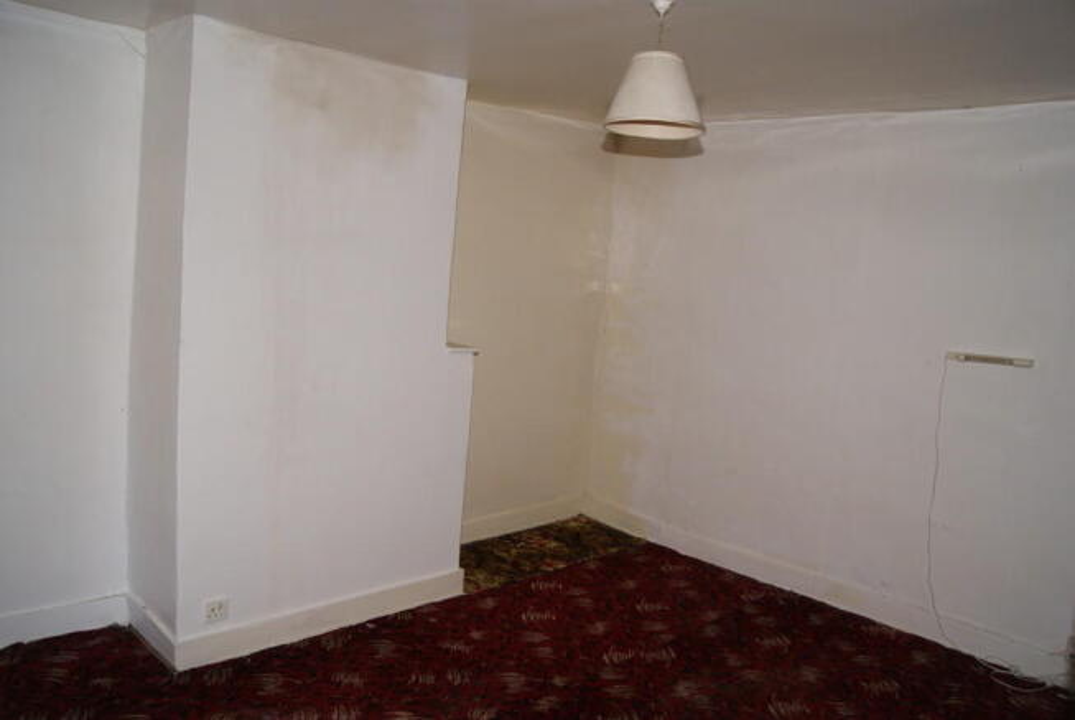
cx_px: 538
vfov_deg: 34.3
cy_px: 360
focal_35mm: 39
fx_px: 1166
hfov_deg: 49.5
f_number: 5.6
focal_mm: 26
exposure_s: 1/60
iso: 400
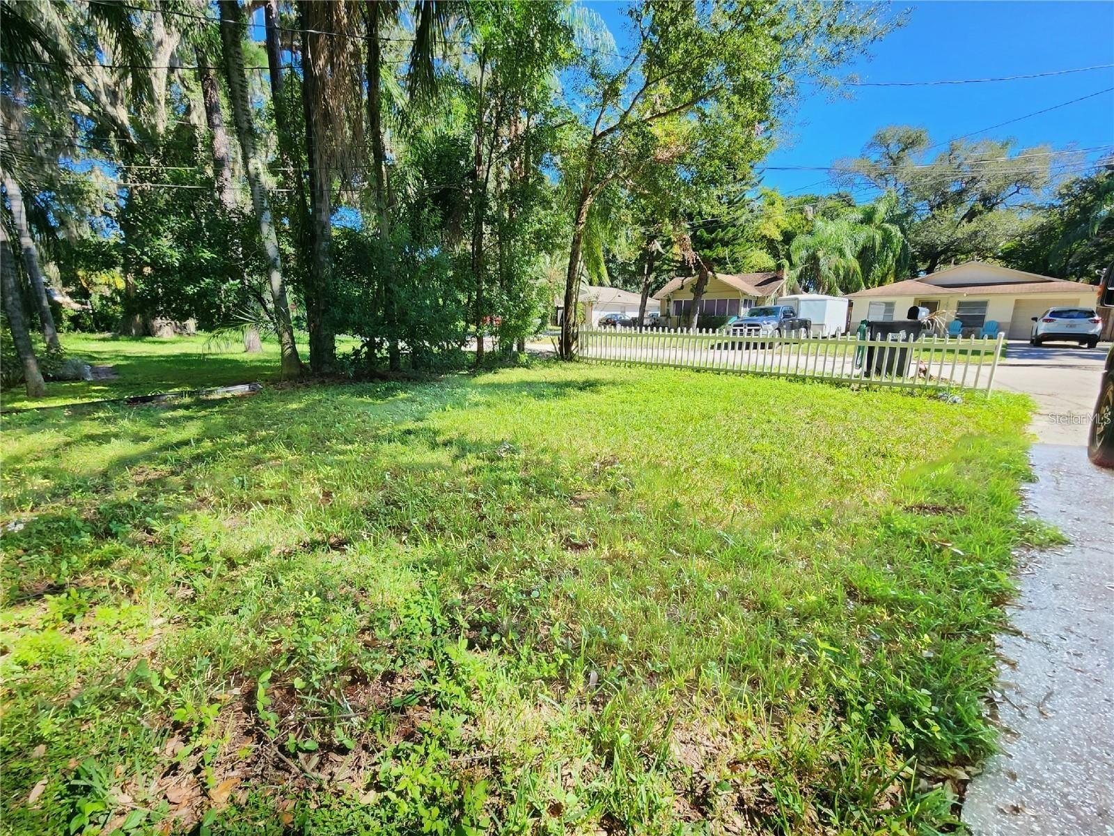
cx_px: 557
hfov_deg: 106.2
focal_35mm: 13
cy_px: 418
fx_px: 418
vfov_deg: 89.9
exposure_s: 1/417
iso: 50
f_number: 2.2
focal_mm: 2.2
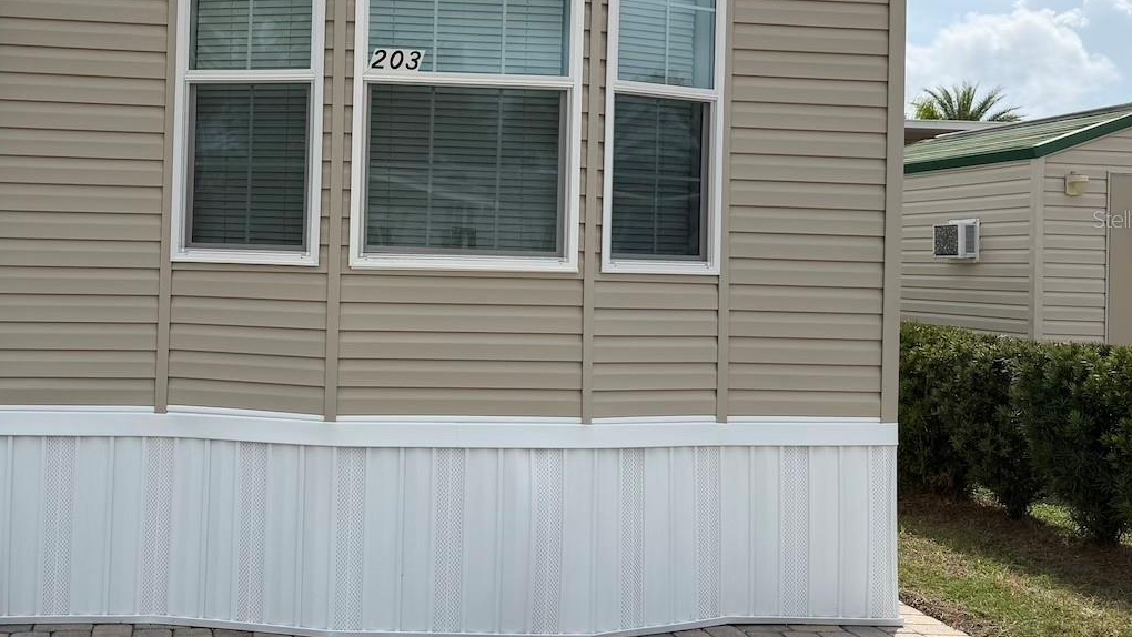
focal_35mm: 41
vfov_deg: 28.8
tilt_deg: +1.9
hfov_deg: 47.9
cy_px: 219
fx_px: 1231
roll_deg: -1.1
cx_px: 310
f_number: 1.78
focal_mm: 6.76
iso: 80
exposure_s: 1/5714
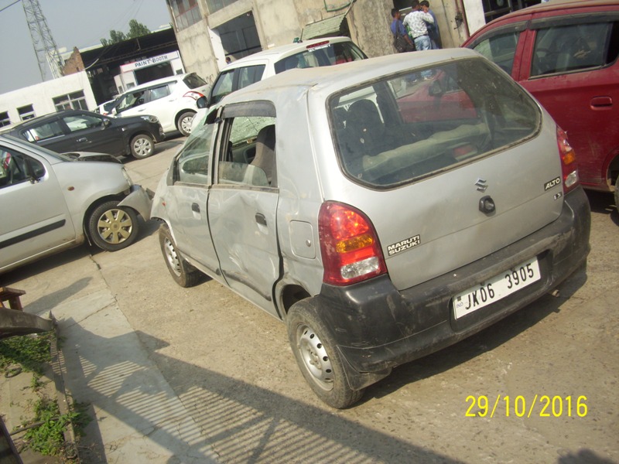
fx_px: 608
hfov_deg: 54.0
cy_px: 232
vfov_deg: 41.8
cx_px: 310
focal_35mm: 34
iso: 80
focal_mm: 5.7
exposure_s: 1/250
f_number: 5.6
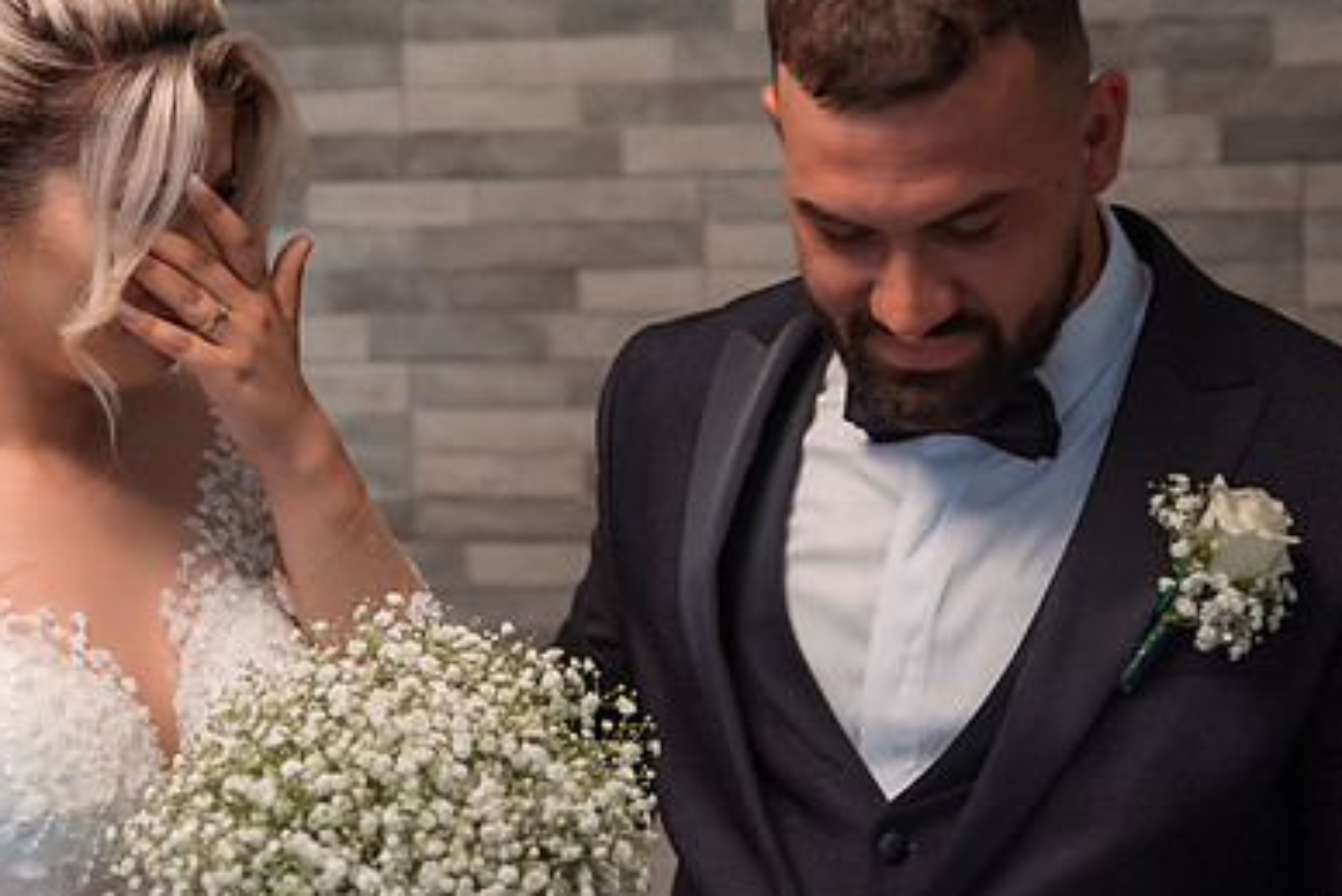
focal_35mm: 93
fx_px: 3468
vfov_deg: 14.7
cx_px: 300
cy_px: 404
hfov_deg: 21.7
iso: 1000
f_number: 2.8
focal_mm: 50
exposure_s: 1/250
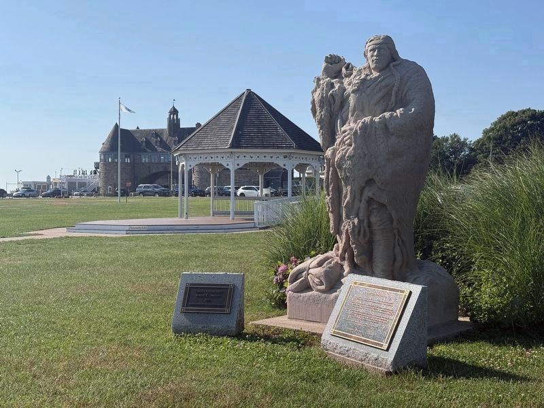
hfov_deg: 39.7
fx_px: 754
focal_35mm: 48
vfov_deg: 30.3
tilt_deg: +1.2
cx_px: 272
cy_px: 204
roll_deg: +0.0
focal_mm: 6.76
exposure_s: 1/6536
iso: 64
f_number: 1.78
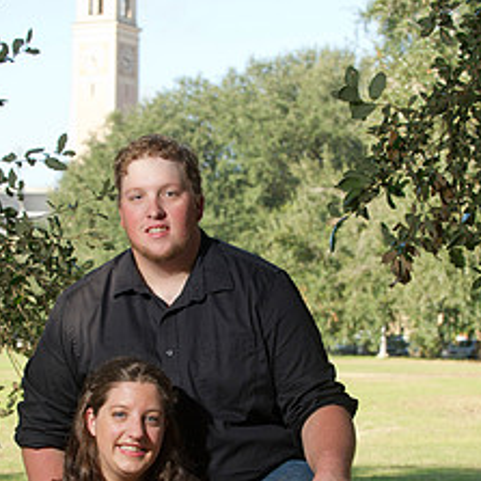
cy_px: 362
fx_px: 1886
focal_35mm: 120
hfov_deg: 14.5
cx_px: 195
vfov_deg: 14.5
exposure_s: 1/200
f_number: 5.6
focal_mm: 70
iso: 320
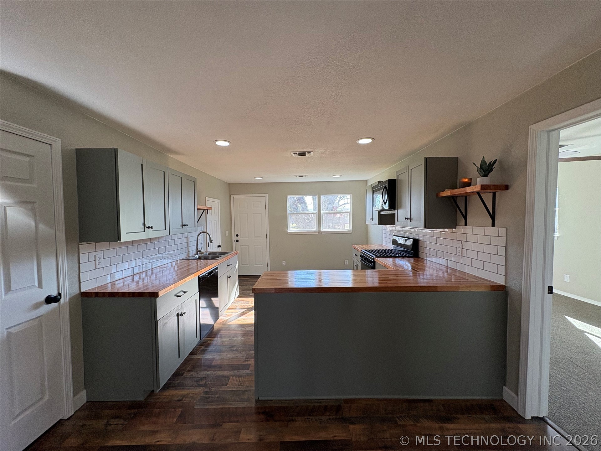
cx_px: 300
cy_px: 226
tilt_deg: -1.2
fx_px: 243
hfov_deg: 102.1
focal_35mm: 14
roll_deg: +1.5
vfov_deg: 85.7
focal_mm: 2.22
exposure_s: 1/120
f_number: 2.2
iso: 100
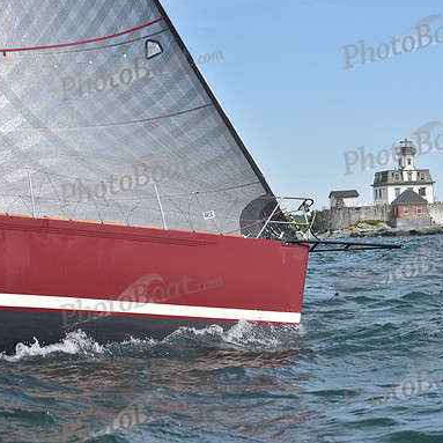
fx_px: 1303
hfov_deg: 19.3
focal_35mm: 90
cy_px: 222
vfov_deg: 19.3
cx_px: 283
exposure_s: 1/800
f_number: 6.3
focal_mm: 70
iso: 320
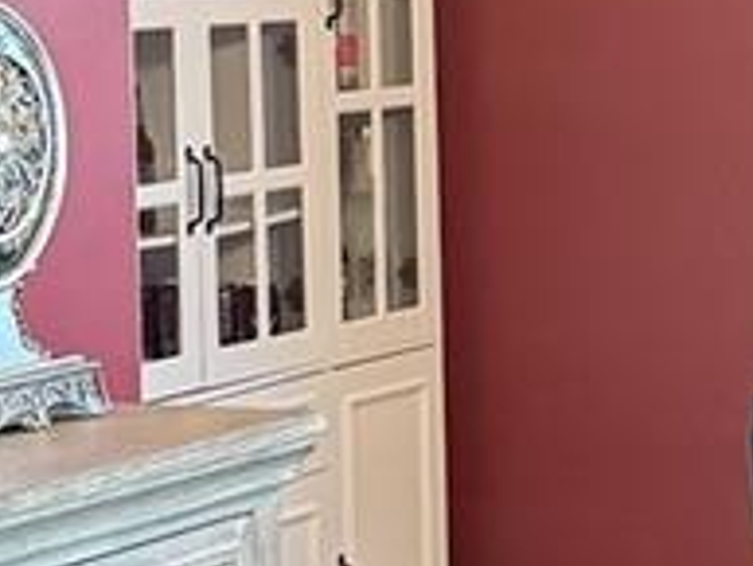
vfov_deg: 7.8
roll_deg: +0.4
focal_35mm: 191
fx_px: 4157
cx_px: 1120
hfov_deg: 10.0
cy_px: 195
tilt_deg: -4.1
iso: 500
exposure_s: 1/60
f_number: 1.78
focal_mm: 6.76
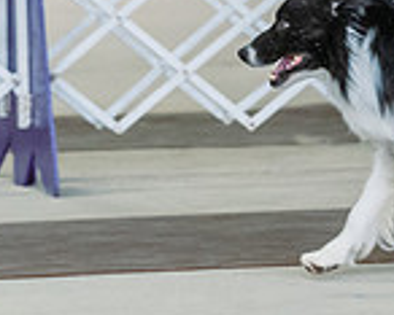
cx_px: 418
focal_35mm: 469
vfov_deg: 3.3
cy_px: -98
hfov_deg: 4.1
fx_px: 5473
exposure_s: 1/400
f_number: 4
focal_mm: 126
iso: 6400
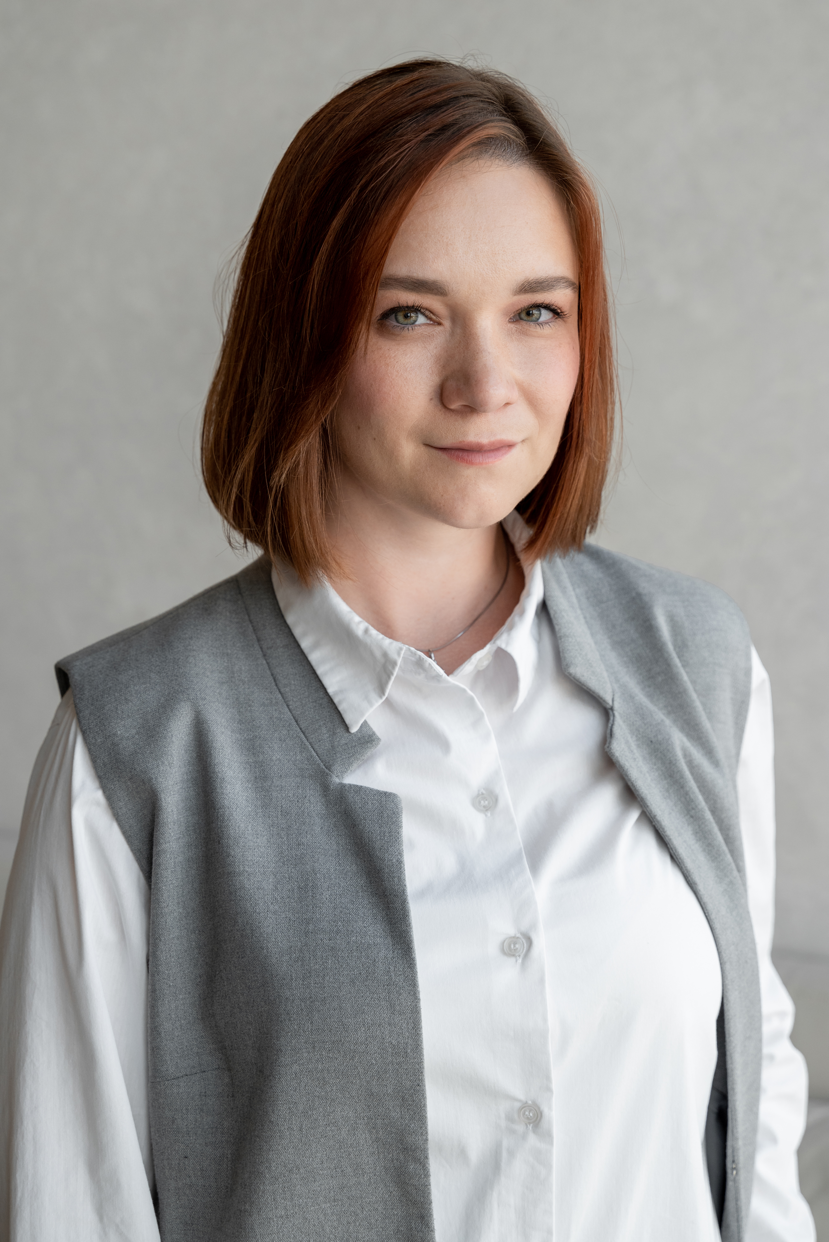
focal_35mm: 56
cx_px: 414
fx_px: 1932
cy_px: 621
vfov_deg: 35.6
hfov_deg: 24.2
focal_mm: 56
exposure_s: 1/250
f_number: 4.5
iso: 640
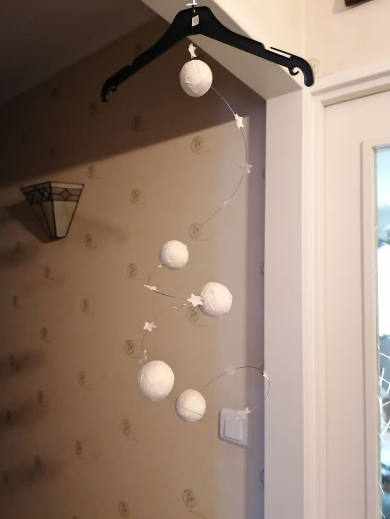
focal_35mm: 27
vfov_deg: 65.3
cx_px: 195
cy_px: 260
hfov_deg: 51.4
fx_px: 406
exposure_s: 1/25
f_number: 1.8
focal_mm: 4.75
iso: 500
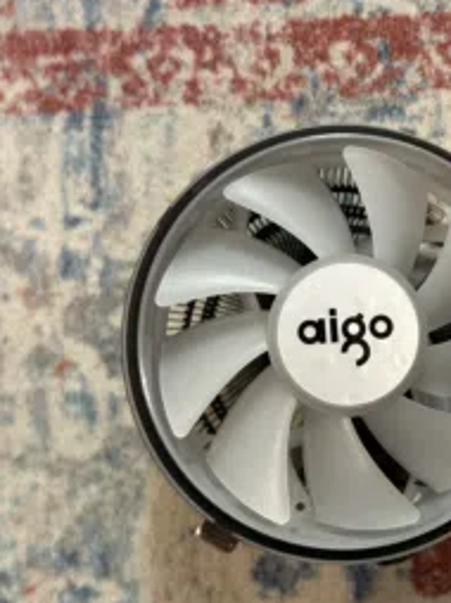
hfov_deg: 34.1
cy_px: 278
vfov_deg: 45.8
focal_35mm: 41
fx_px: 713
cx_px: 354
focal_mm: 5.7
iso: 160
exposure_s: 1/60
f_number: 1.5
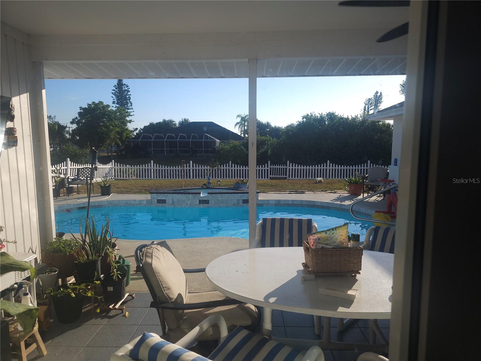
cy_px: 180
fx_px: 320
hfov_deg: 73.9
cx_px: 240
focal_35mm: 23
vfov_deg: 58.9
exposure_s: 1/324
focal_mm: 6.3
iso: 10
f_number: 1.7
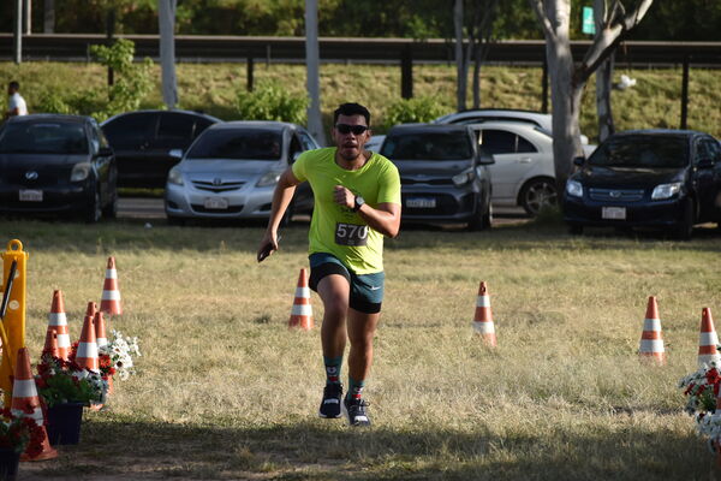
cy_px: 240
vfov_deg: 6.1
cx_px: 360
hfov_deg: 9.1
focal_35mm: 225
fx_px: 4506
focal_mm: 150
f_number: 6.3
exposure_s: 1/1600
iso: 400
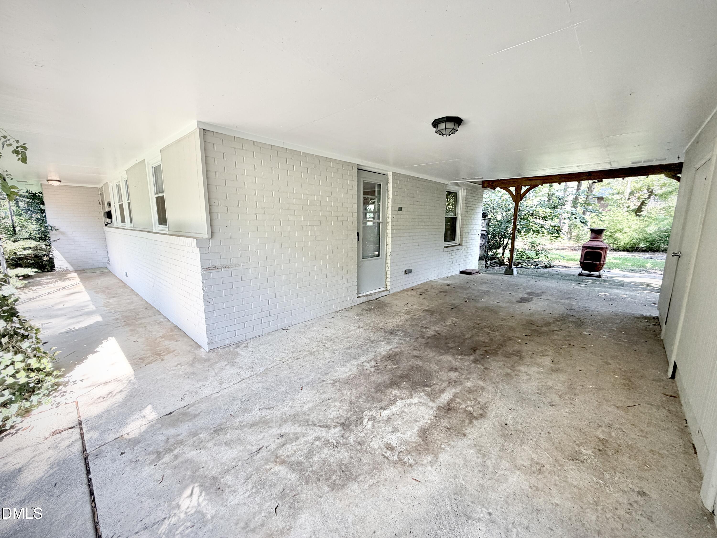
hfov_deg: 102.1
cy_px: 269
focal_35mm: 14
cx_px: 358
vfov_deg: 85.7
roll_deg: -0.1
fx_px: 290
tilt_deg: -9.0
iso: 125
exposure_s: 1/121
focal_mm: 2.22
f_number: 2.2
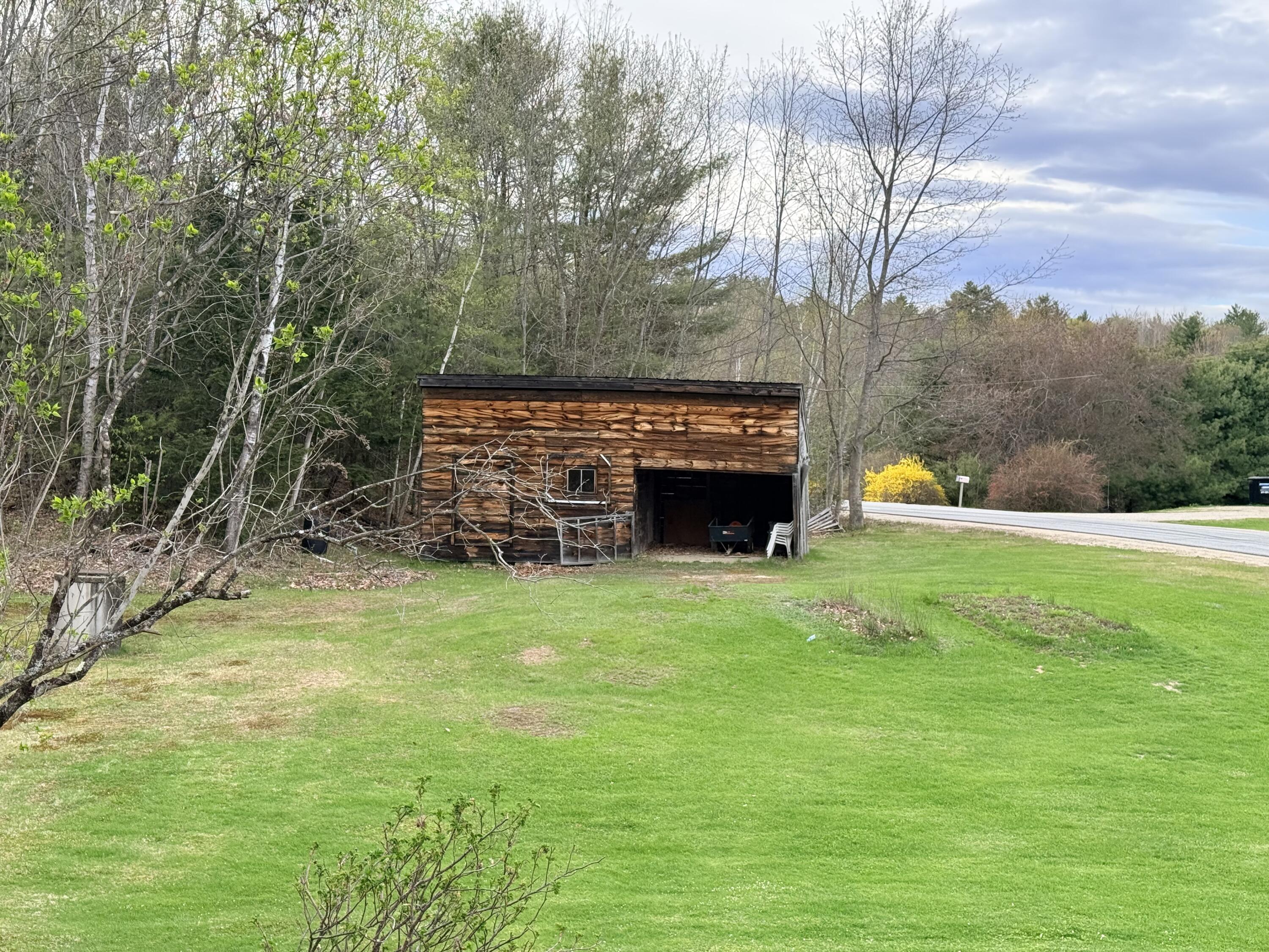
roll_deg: -1.6
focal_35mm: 48
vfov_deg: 30.3
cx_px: 634
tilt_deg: -1.4
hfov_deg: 39.7
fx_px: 1760
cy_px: 476
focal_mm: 6.76
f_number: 1.78
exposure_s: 1/1353
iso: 80
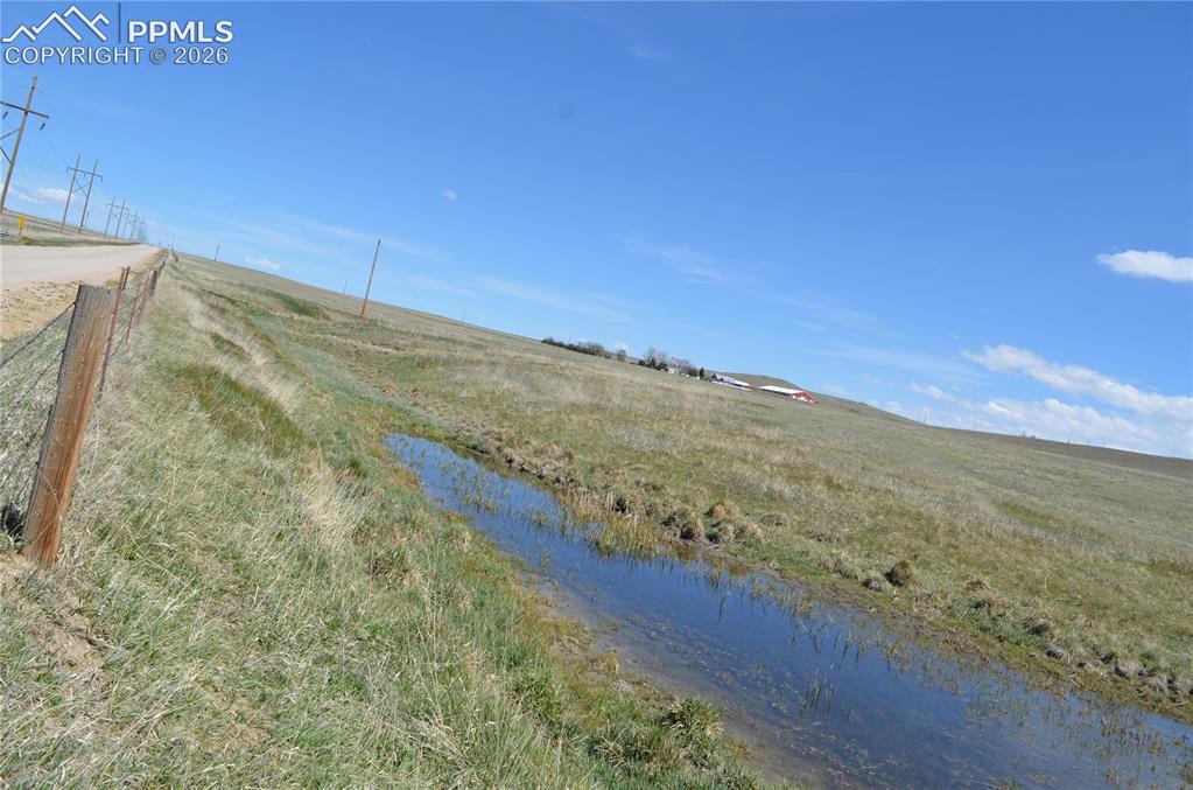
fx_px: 893
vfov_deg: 47.7
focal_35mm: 27
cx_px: 596
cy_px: 395
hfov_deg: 67.5
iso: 100
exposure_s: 1/320
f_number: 9
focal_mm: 18
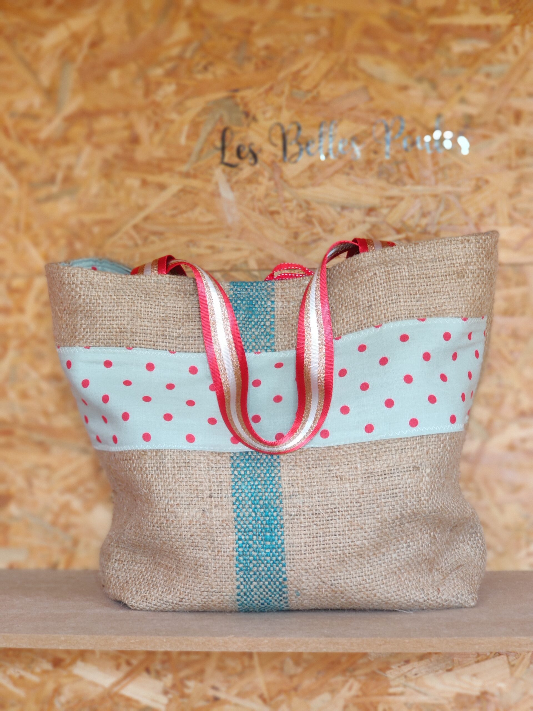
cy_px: 356
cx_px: 266
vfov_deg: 26.3
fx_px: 1519
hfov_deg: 19.9
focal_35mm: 74
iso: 500
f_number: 2.44
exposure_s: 1/50
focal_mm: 6.95
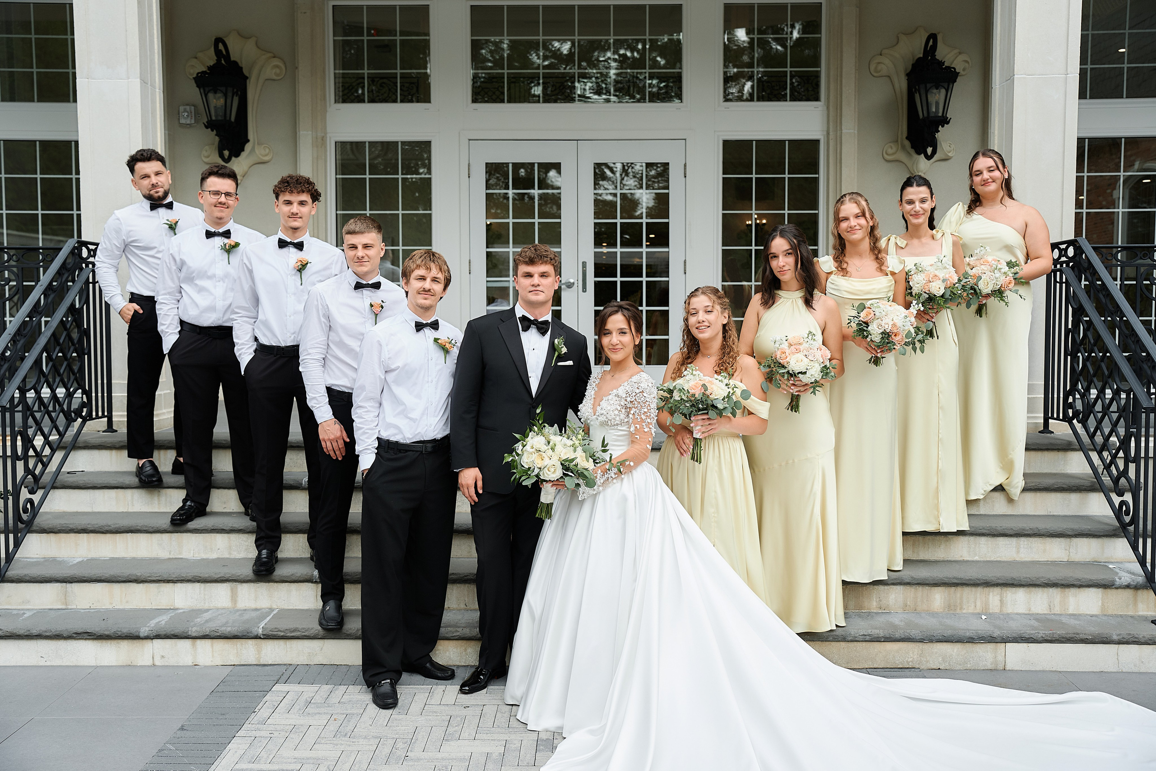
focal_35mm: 35
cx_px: 578
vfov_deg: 37.9
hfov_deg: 54.4
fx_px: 1124
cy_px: 386
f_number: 4
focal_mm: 35
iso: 400
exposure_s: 1/1250
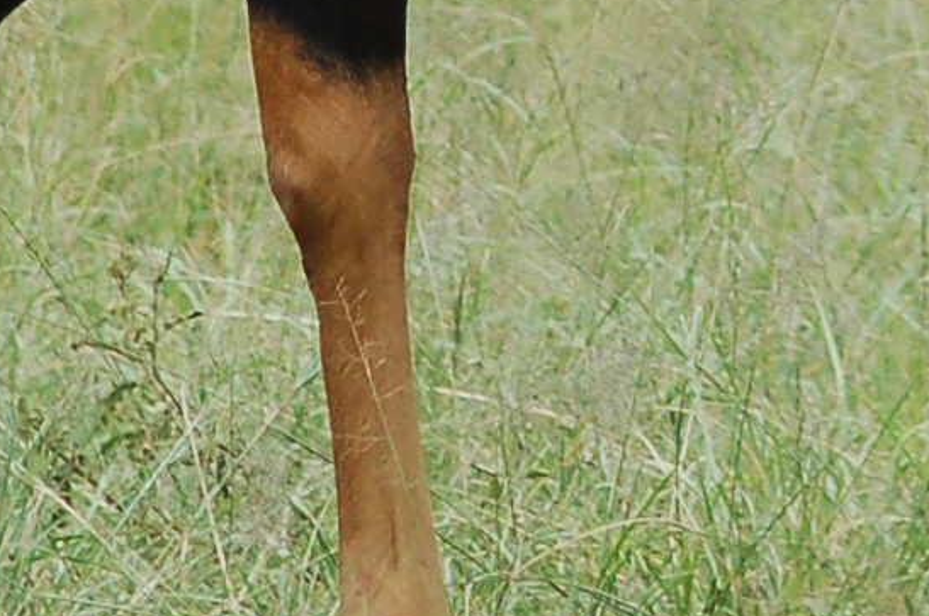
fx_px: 63800
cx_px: 688
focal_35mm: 2476
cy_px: -107
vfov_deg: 0.6
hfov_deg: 0.8
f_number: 6.3
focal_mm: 300
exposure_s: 1/640
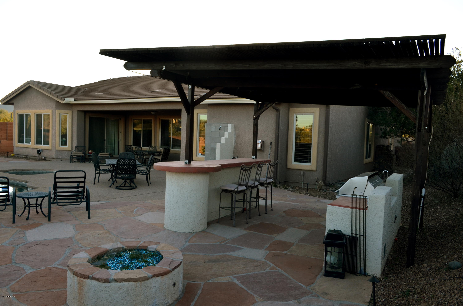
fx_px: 347
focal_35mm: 27
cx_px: 232
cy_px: 153
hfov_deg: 67.5
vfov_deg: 47.7
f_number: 6.3
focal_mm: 18
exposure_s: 1/250
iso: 320
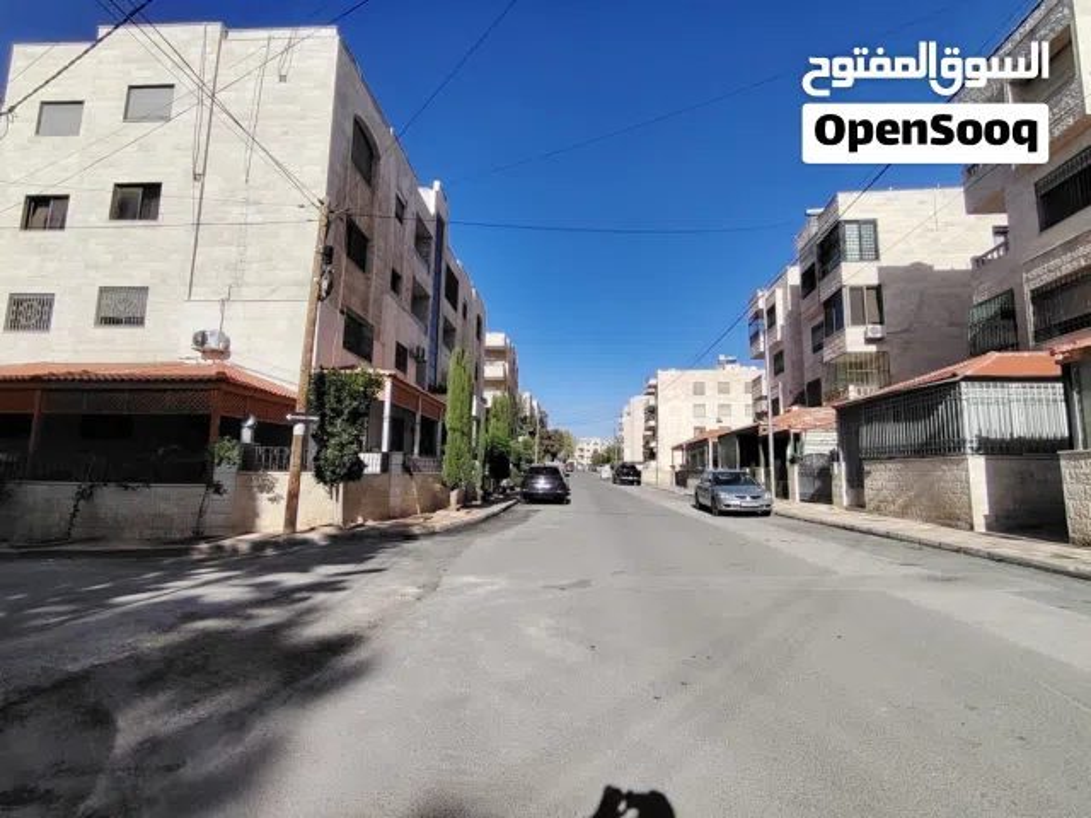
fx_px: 504
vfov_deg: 78.1
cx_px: 546
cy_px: 409
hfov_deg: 94.5
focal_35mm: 16
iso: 100
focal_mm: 1.42
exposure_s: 1/1854
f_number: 2.2
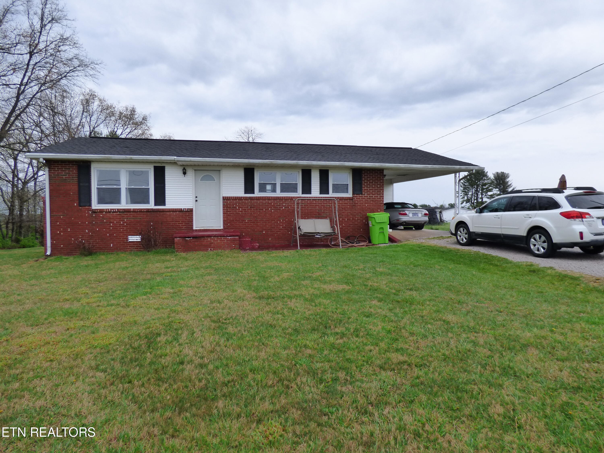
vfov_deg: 66.0
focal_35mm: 20
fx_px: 349
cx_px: 302
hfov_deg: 81.7
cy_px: 226
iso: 200
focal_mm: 3.58
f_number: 3.2
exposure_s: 1/640
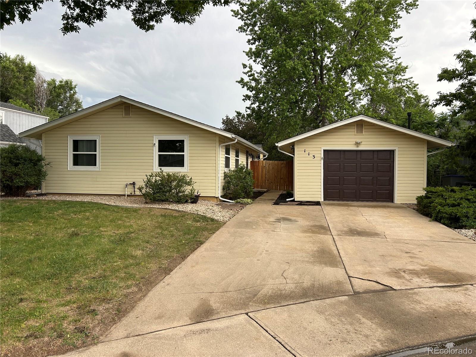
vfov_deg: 53.1
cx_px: 238
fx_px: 358
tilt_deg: -1.0
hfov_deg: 67.3
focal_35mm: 26
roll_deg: +0.1
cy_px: 178
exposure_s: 1/404
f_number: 1.5
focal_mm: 5.7
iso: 50
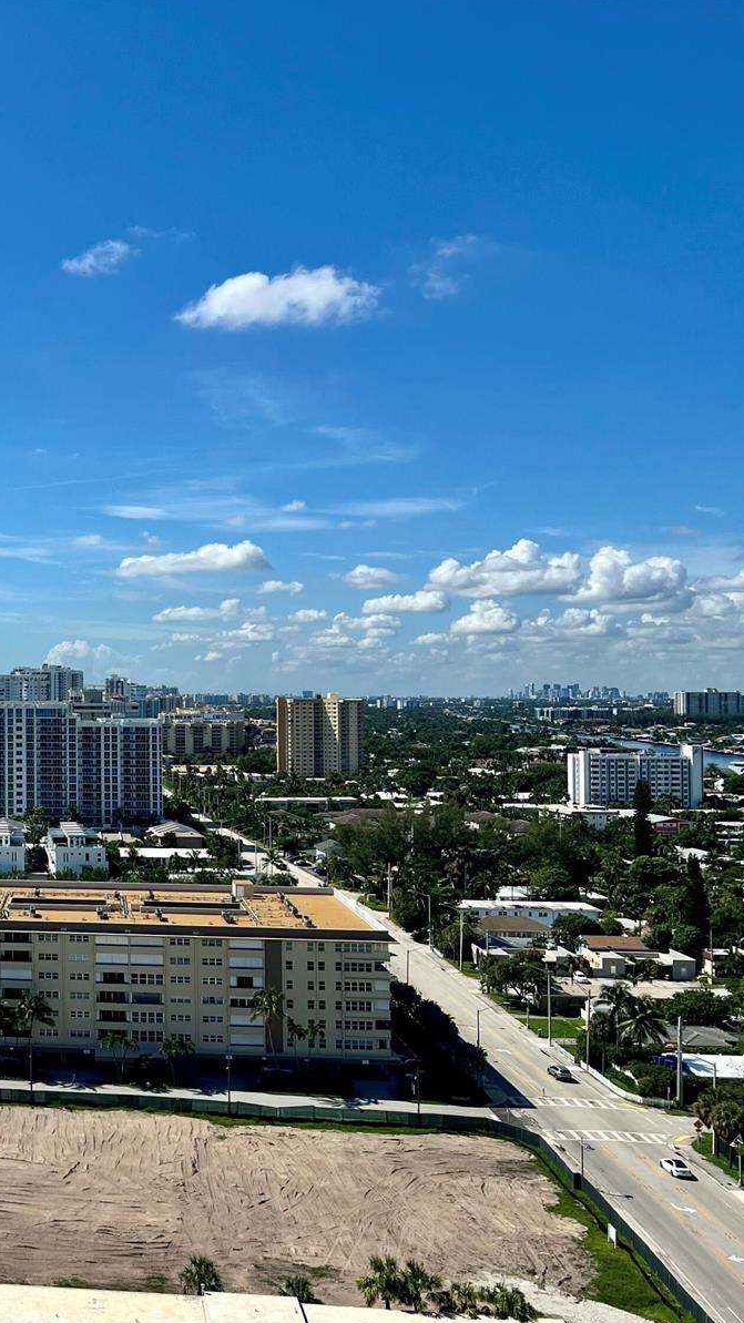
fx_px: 1333
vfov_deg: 52.8
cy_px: 661
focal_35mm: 38
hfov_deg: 28.3
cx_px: -83
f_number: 1.5
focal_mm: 5.7
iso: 50
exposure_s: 1/7463
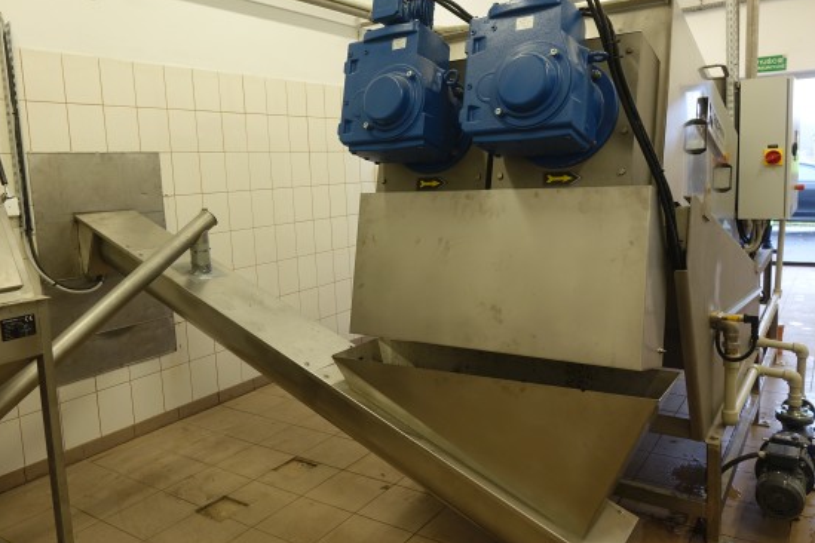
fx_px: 634
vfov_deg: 46.4
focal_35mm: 28
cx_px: 379
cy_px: 256
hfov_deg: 65.4
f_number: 2.8
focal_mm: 8.8
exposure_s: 1/30
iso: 200
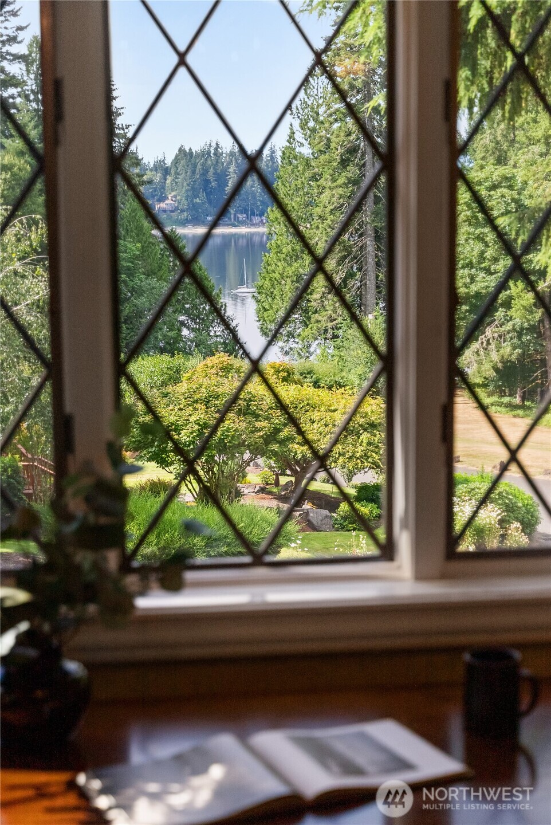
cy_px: 412
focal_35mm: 63
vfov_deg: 31.9
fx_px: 1444
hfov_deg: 21.6
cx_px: 276
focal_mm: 63
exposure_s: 1/4000
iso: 640
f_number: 4.5
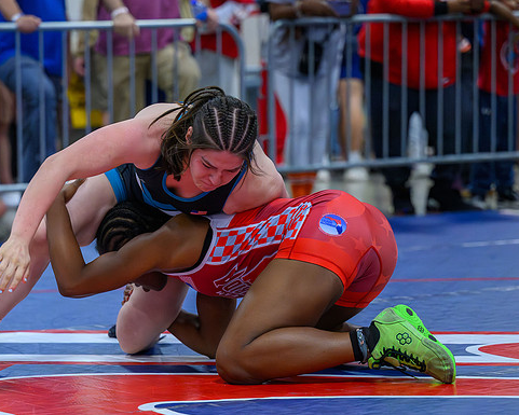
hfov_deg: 11.5
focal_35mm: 167
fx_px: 2566
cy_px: 281
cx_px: 187
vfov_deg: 9.2
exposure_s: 1/800
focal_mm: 101
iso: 10000
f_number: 2.8
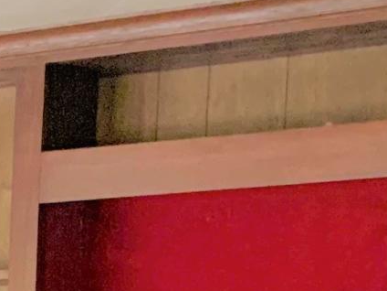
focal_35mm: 184
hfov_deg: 9.1
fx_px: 2057
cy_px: 599
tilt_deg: -1.9
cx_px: -689
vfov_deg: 7.7
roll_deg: -2.2
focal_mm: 4.25
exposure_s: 1/60
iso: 320
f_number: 1.8
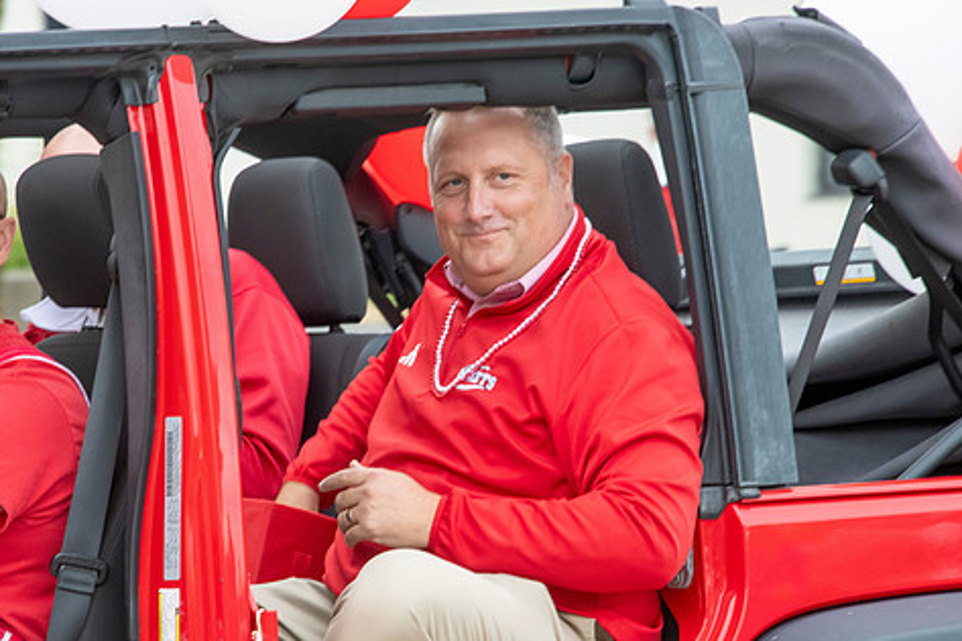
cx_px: 380
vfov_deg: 3.7
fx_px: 9830
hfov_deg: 5.6
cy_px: 375
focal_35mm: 368
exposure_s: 1/125
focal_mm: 300
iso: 3200
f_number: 11
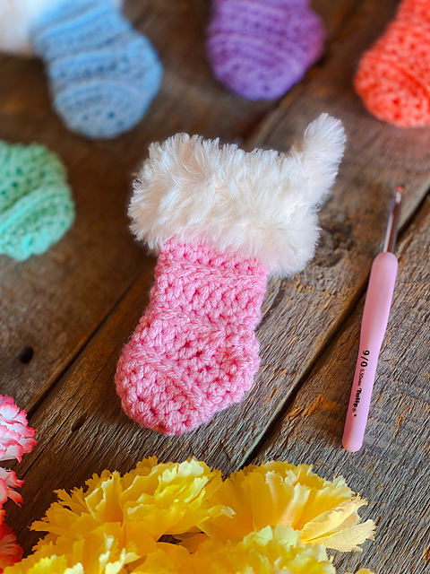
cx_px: 215
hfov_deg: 28.0
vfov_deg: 36.8
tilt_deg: -60.7
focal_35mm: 52
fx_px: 861
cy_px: 287
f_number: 2
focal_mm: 6
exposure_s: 1/122
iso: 80
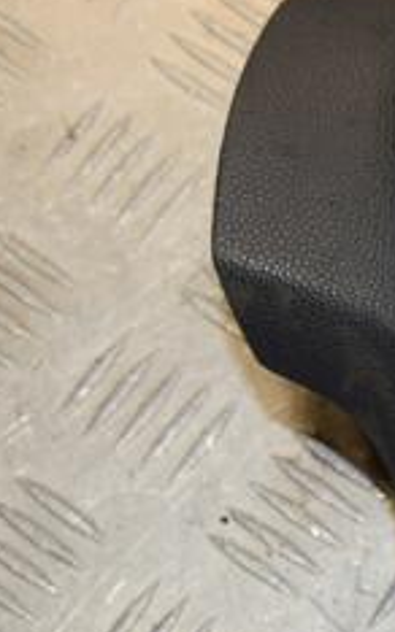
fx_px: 2368
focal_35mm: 137
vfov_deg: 15.2
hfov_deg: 9.2
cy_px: 392
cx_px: 668
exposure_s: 1/200
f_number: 7.1
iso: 800
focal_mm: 35
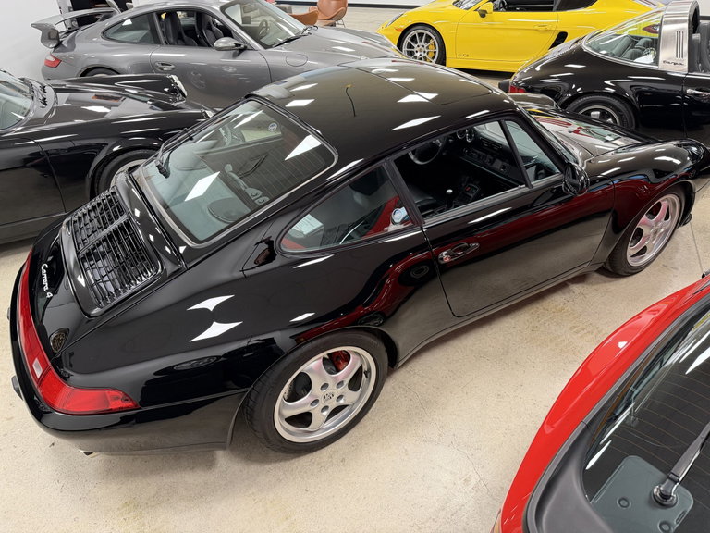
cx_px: 355
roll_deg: +1.2
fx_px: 492
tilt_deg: -34.7
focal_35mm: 24
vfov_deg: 56.8
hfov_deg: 71.6
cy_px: 266
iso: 320
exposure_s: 1/60
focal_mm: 6.76
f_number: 1.78
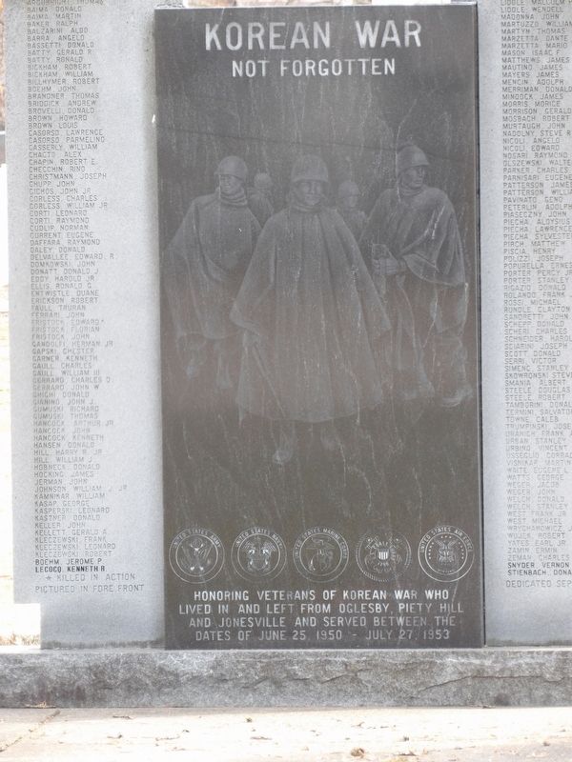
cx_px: 286
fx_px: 7998
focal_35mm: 363
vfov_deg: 5.5
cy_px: 381
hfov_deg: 4.1
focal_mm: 65.2
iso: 202
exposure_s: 1/50
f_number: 4.2
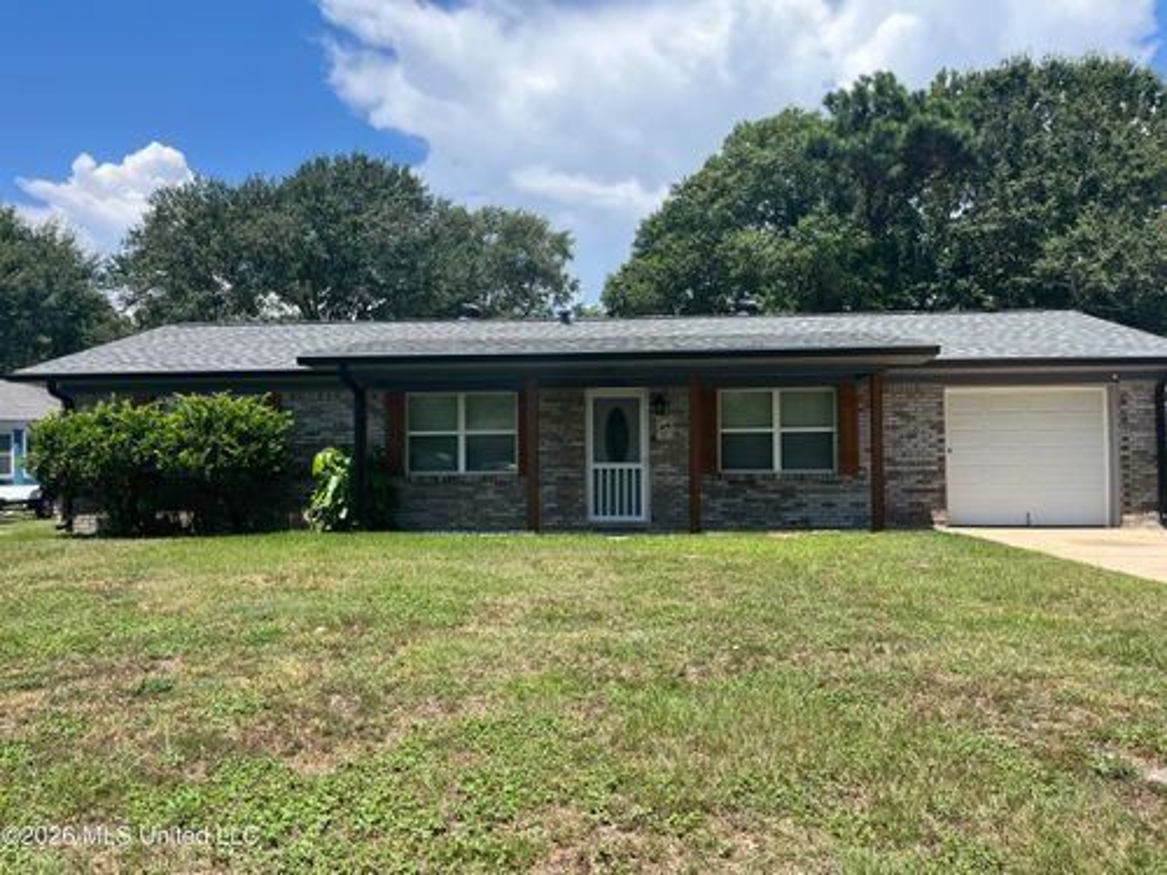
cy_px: 438
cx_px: 584
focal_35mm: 26
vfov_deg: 53.1
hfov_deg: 67.3
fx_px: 877
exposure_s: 1/2825
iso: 50
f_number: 1.6
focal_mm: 5.1
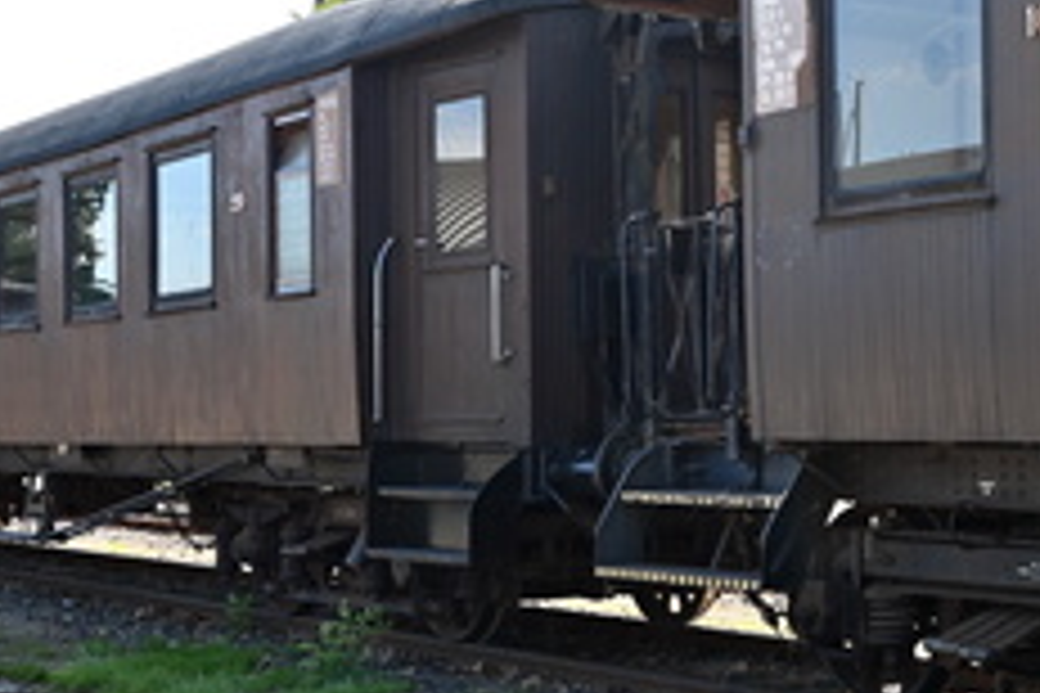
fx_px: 2063
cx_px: 675
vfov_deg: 19.1
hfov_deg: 28.1
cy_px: 371
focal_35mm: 71
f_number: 5.6
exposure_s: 1/250
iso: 125
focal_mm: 27.5
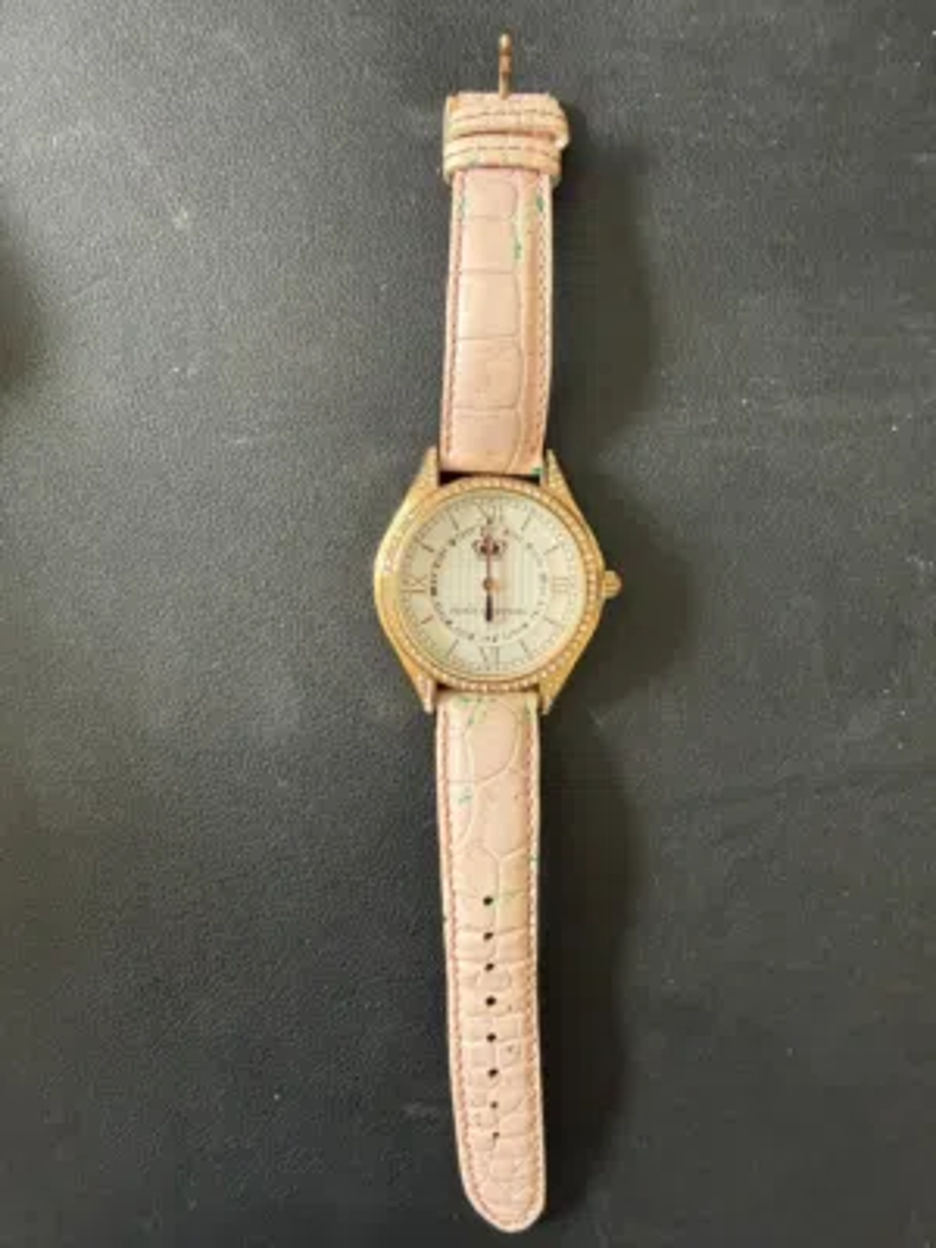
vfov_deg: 71.6
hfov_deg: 56.8
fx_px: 865
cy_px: 624
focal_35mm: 24
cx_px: 468
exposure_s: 1/99
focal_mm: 2.22
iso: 320
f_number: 2.2
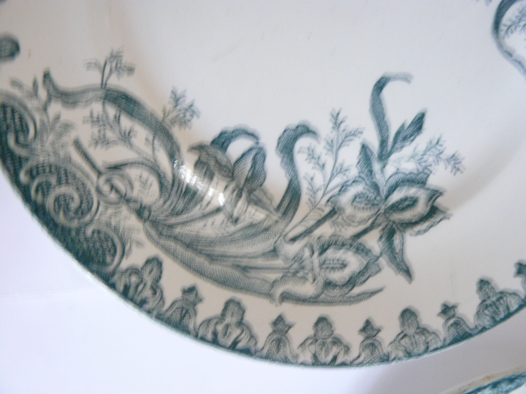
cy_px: 197
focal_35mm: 36
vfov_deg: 39.7
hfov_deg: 51.4
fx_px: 547
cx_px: 263
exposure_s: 1/3.2
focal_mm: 6
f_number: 2.8
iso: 200
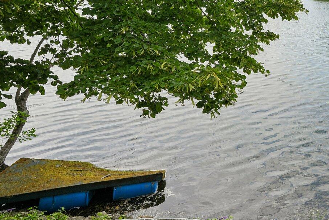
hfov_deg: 41.5
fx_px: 339
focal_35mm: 37
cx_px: 360
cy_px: 27
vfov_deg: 34.1
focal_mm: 16.5
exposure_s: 1/400
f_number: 5.6
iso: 100
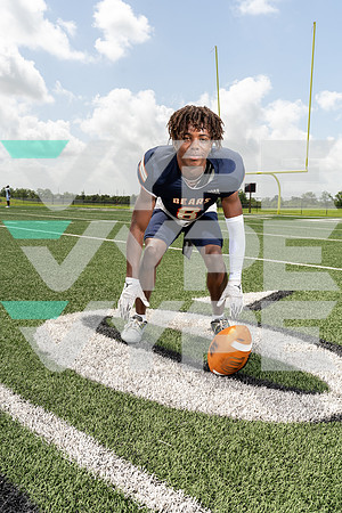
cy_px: 256
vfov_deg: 57.2
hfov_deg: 40.0
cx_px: 171
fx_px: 470
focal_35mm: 33
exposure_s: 1/250
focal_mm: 33
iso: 100
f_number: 8
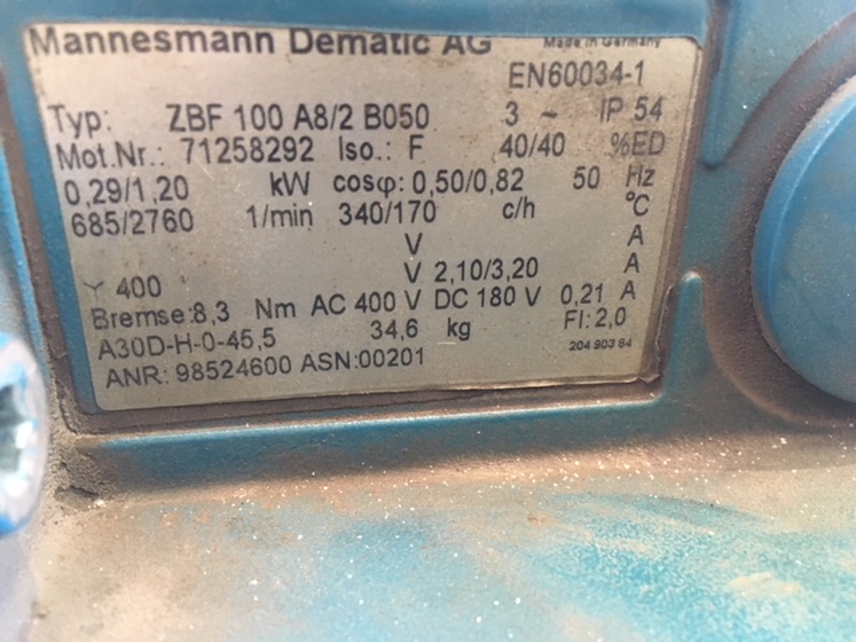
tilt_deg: -27.9
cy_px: 321
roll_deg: -0.6
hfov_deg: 61.7
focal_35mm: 29
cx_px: 428
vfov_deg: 48.2
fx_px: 717
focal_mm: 4.15
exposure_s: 1/25
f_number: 2.2
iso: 200
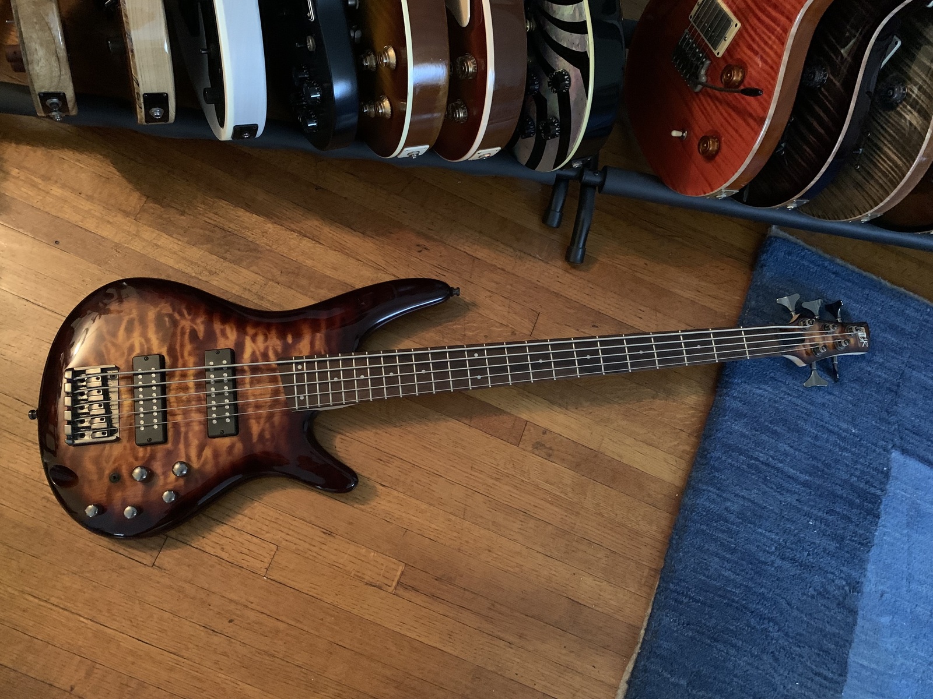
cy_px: 350
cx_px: 466
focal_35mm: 26
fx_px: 701
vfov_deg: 53.1
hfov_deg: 67.3
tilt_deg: -73.8
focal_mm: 4.25
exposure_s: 1/20
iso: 640
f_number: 1.8
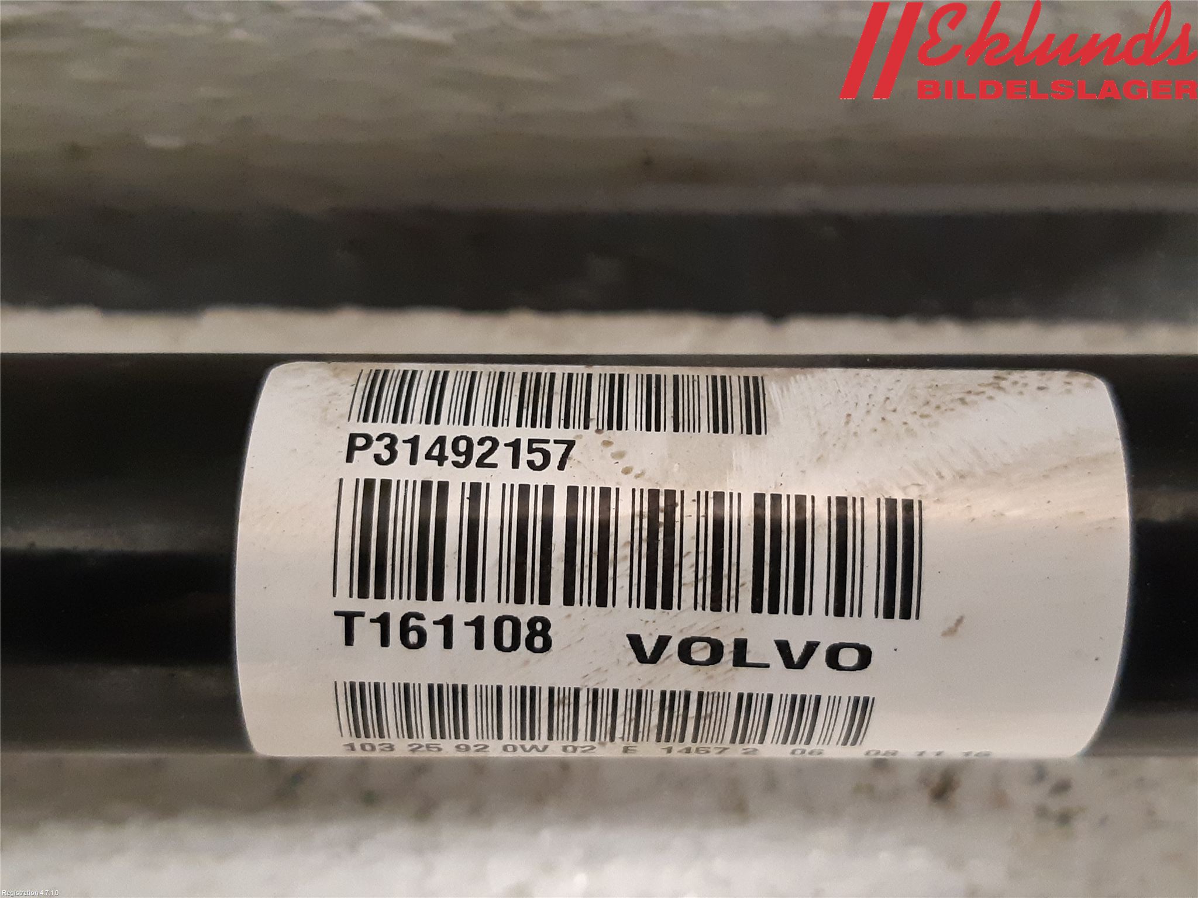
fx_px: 900
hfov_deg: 67.3
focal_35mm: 26
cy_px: 449
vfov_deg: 53.1
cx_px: 599
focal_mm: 3.93
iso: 400
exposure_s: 1/25
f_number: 1.7
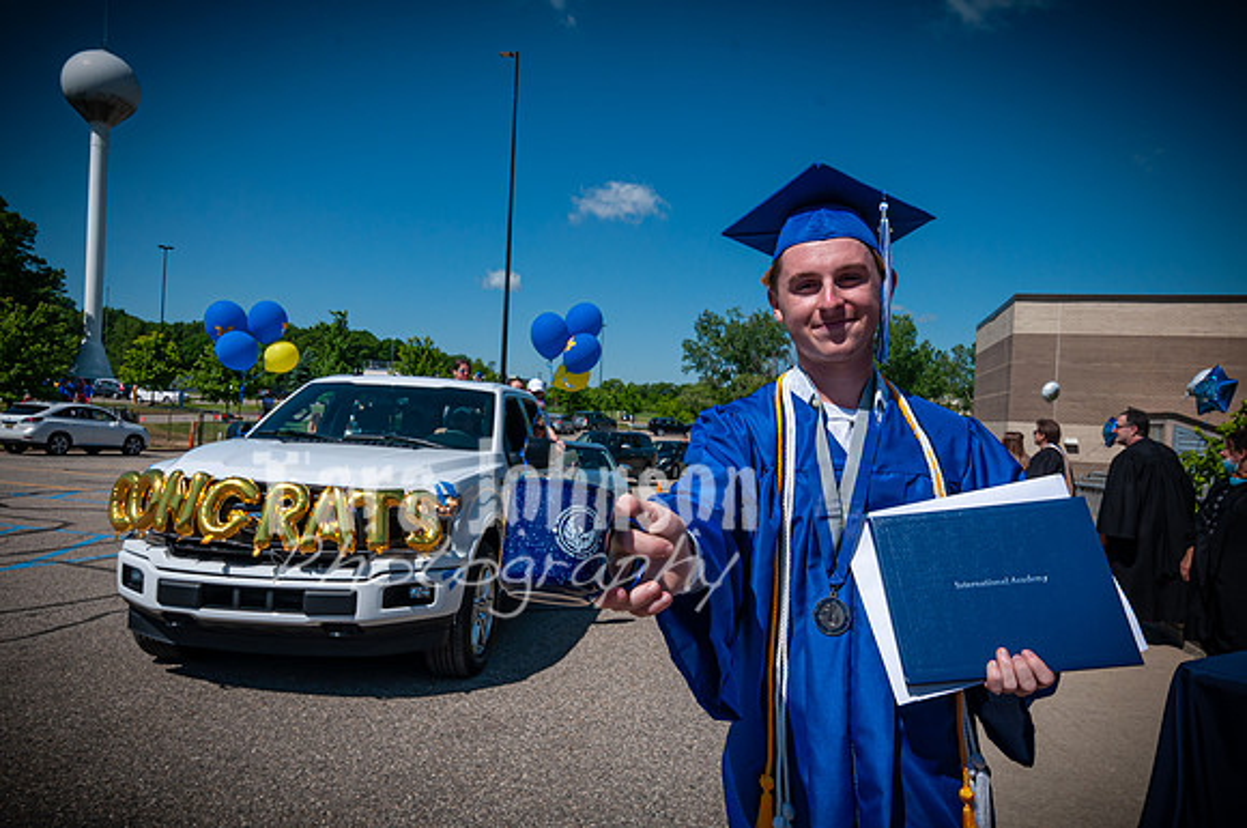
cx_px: 624
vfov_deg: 53.0
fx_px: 830
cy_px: 414
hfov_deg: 73.8
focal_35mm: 24
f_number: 11
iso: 200
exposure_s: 1/500
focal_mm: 16
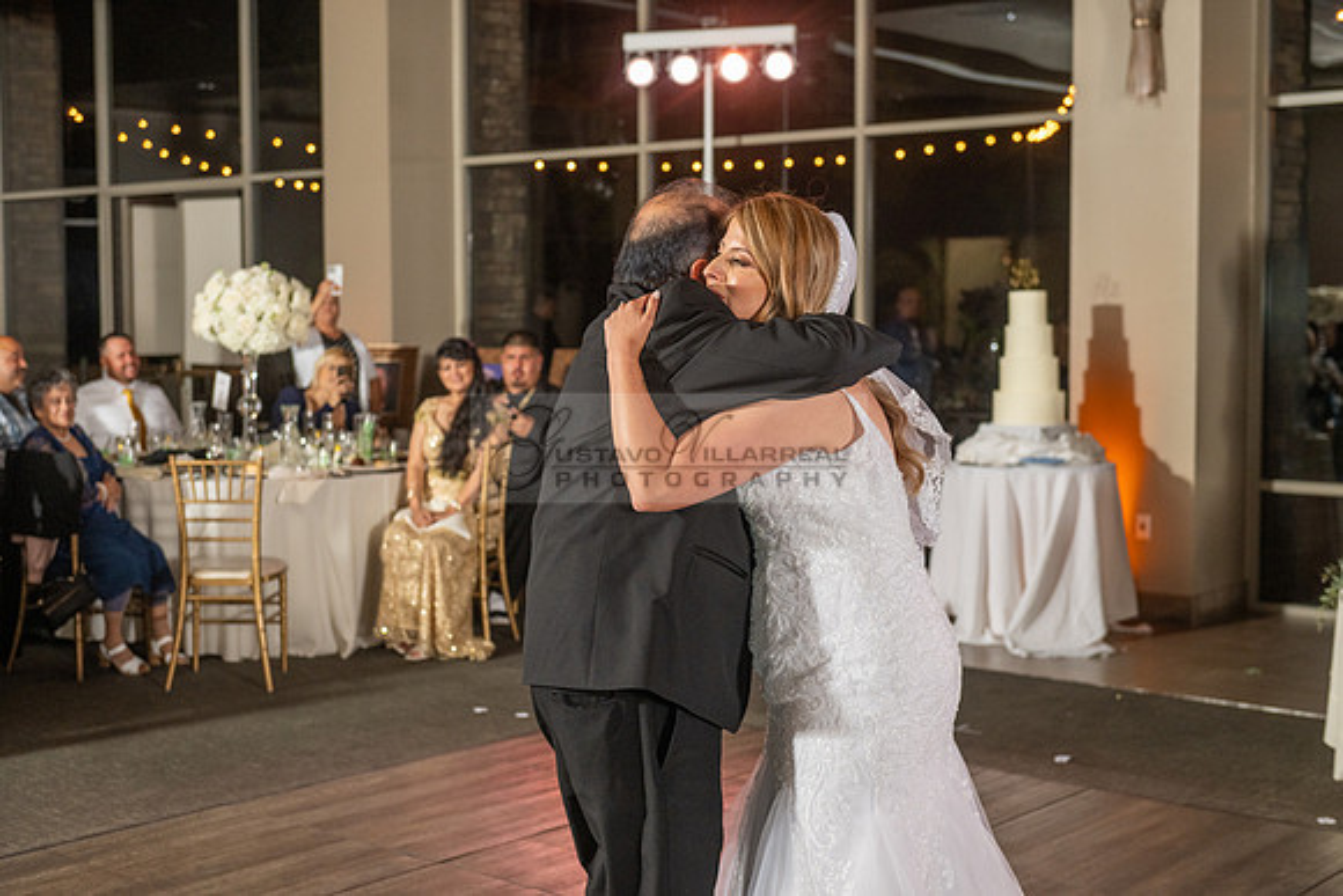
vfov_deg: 27.0
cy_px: 448
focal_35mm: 50
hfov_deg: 39.6
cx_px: 672
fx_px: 1866
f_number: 3.5
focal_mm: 50
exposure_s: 1/160
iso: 800
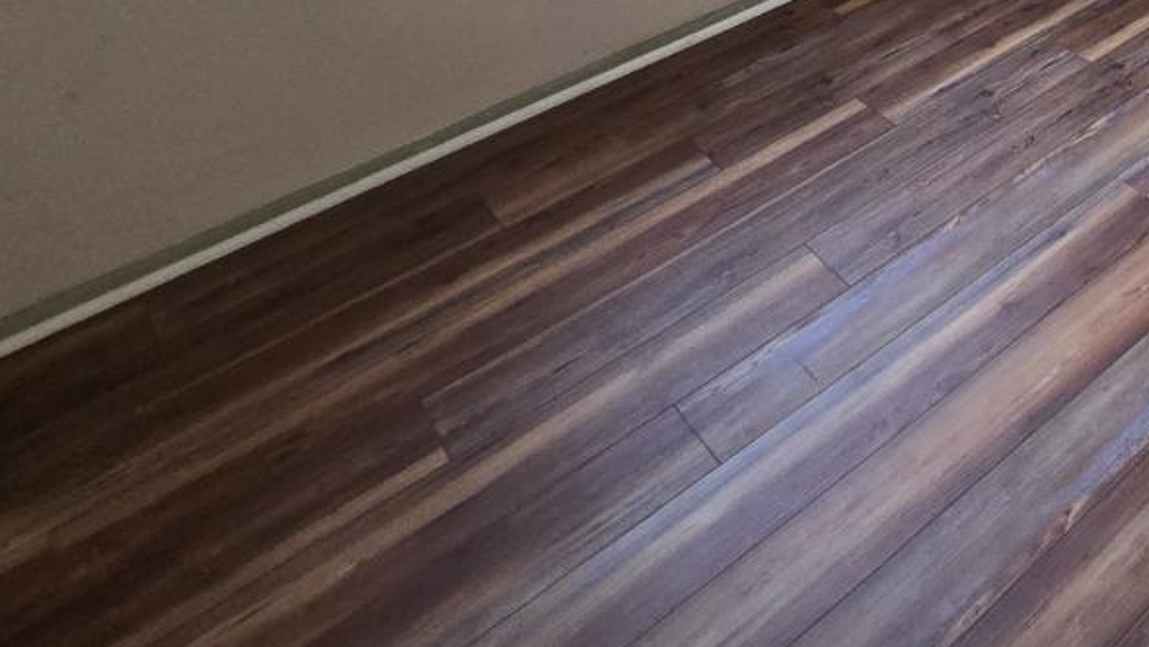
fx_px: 1097
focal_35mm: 36
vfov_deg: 23.1
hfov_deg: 44.3
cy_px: -428
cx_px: 1221
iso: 200
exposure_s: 1/60
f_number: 2.2
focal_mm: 2.2
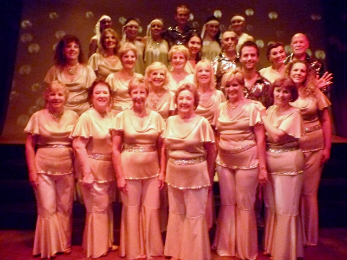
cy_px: 130
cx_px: 174
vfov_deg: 42.9
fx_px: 331
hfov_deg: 55.4
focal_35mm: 33
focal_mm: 5.5
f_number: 2.8
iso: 800
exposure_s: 1/25
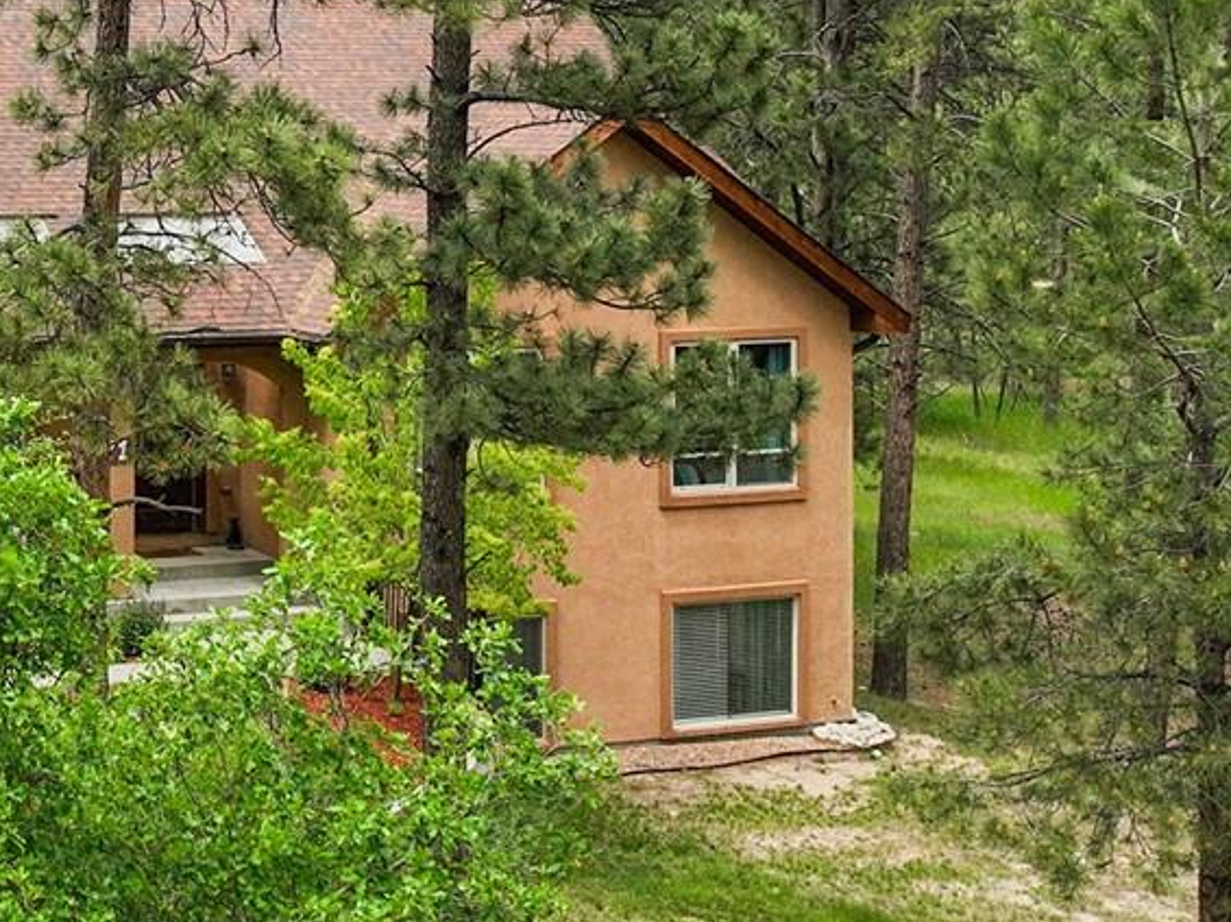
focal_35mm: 68
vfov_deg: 21.1
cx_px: -192
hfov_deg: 25.9
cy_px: 100
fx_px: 2417
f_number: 2.8
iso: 290
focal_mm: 12.29
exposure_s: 1/160
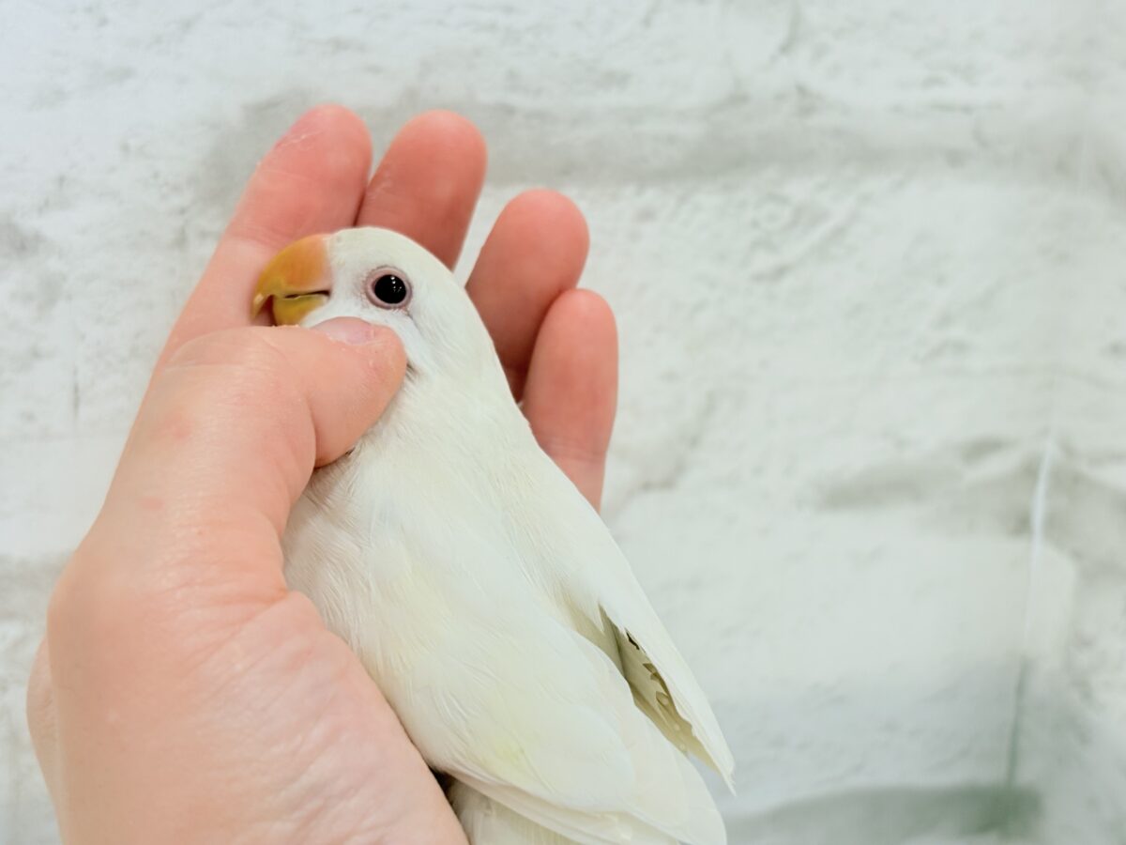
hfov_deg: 36.8
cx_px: 563
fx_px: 1691
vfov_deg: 28.0
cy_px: 422
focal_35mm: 52
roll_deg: -1.0
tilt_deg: -15.5
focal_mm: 5.96
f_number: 1.6
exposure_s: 1/100
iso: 64
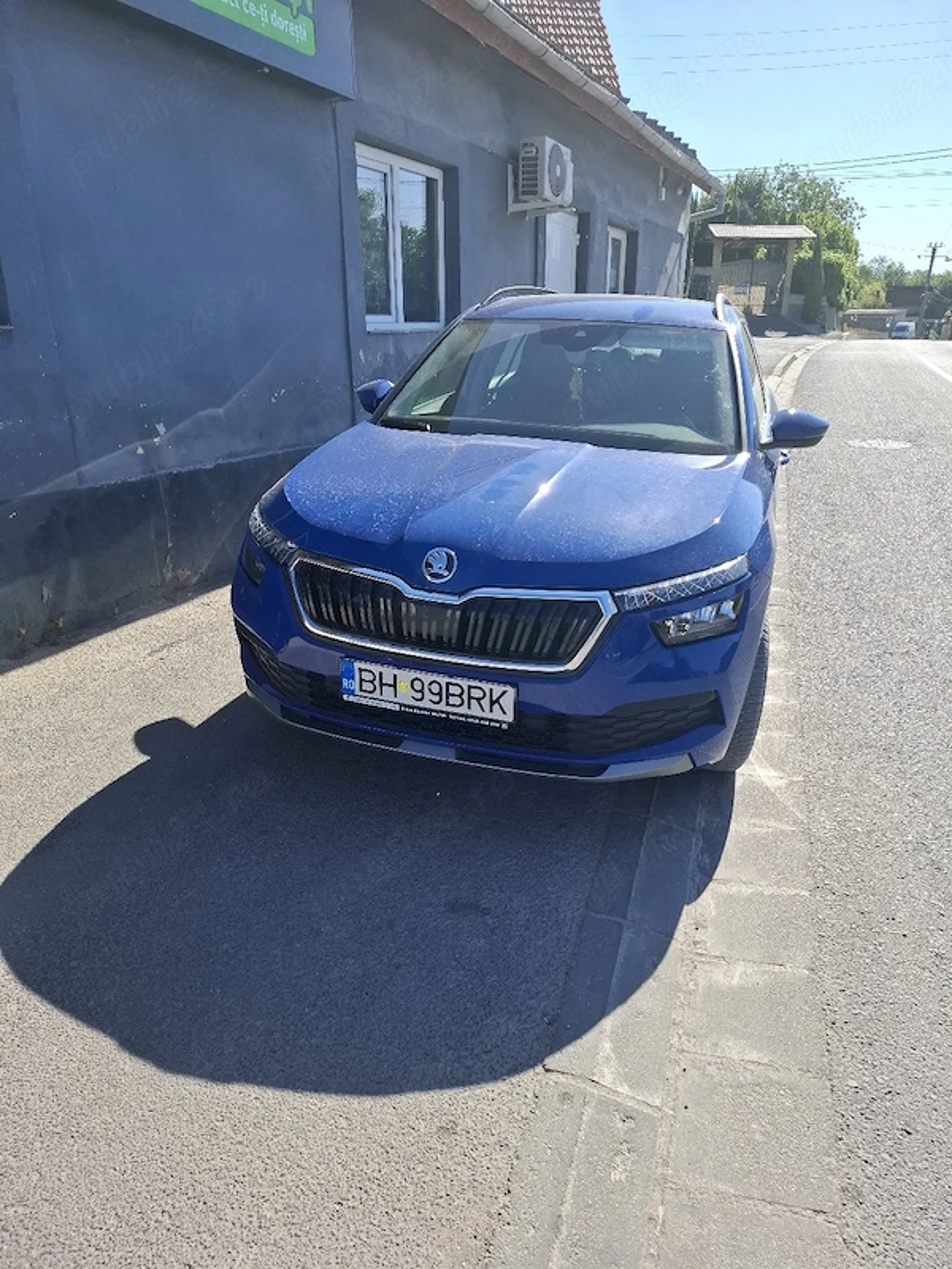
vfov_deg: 73.9
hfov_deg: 58.9
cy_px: 634
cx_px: 476
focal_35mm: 23
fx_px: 843
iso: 50
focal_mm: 5.54
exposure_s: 1/2000
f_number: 1.8
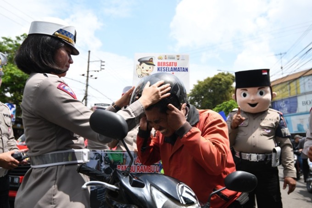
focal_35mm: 27
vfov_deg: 47.9
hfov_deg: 67.4
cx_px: 156
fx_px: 234
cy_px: 104
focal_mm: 18
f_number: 3.5
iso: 200
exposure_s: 1/2000
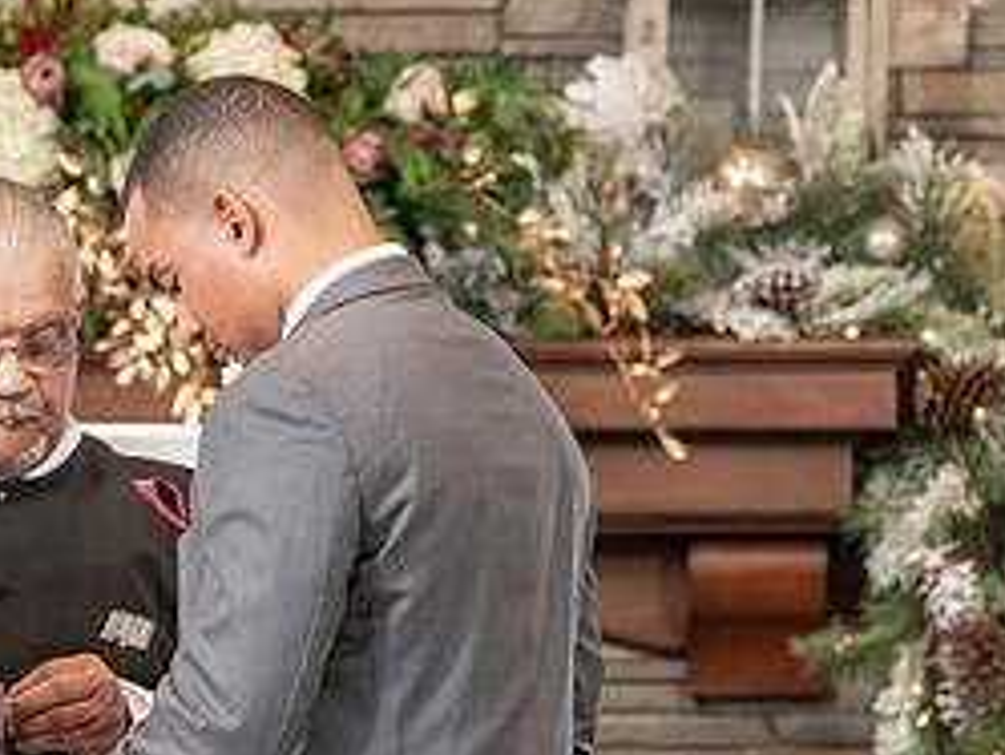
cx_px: 225
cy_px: 559
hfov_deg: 5.2
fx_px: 11067
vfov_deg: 3.9
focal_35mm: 381
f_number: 4
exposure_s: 1/200
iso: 2000
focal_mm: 147
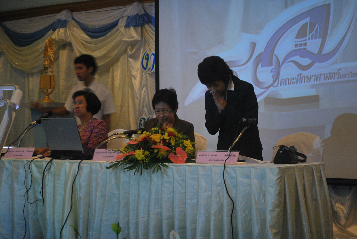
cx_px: 178
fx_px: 819
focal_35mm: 82
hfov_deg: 24.6
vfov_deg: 16.6
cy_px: 120
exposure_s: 1/15
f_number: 5.6
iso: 400
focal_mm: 55
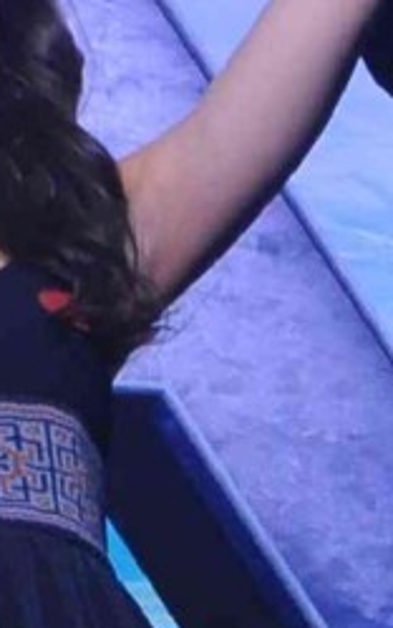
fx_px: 15636
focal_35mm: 914
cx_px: -854
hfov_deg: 1.4
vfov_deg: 2.3
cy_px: -86
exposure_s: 1/125
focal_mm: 66
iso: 1000
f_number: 10
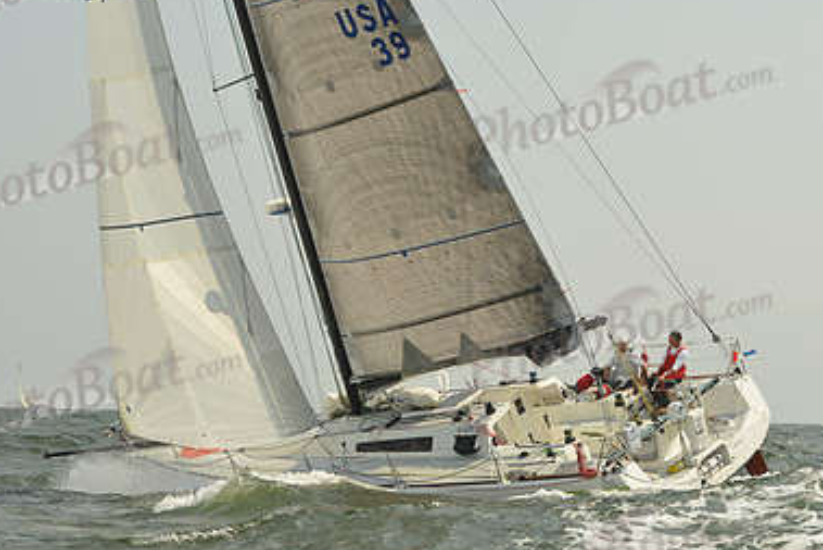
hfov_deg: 19.1
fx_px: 2447
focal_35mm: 107
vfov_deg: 12.8
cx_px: 356
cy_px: 249
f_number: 9
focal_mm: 70
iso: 320
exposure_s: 1/1250
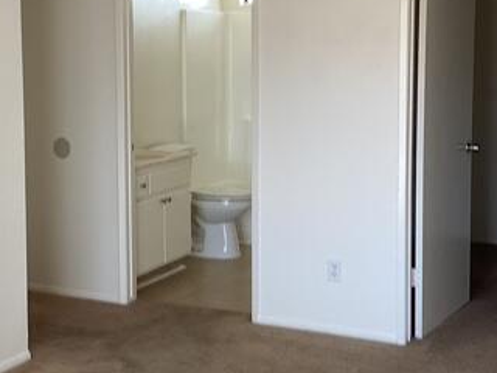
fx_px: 890
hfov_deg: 31.1
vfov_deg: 23.5
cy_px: 126
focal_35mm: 62
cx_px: 199
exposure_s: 1/60
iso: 80
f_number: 2.4
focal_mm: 3.3
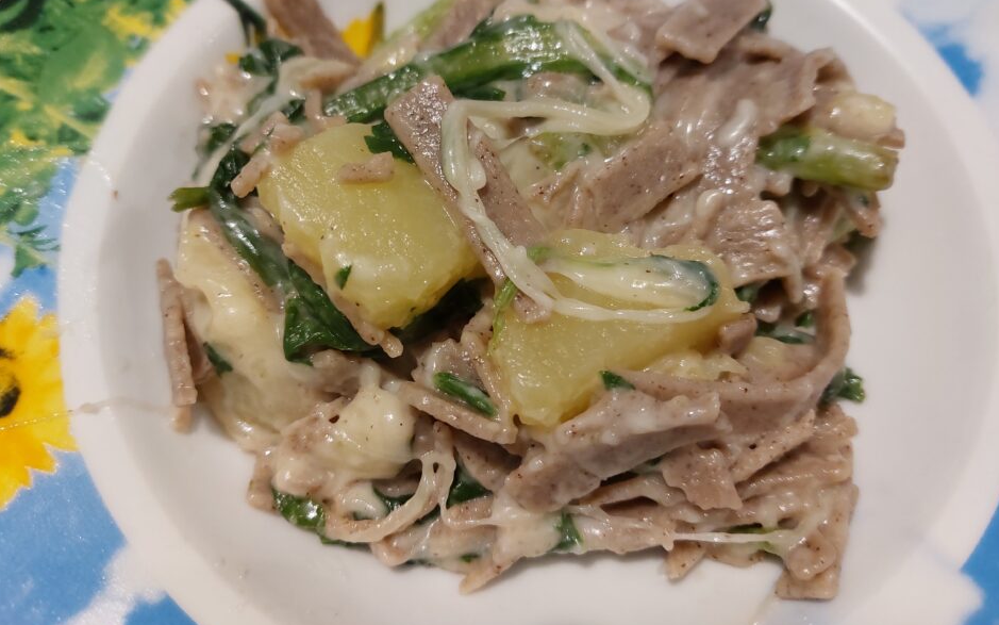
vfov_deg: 47.4
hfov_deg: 70.4
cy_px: 256
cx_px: 493
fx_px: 708
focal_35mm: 26
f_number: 1.8
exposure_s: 1/100
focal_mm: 5.23
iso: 320
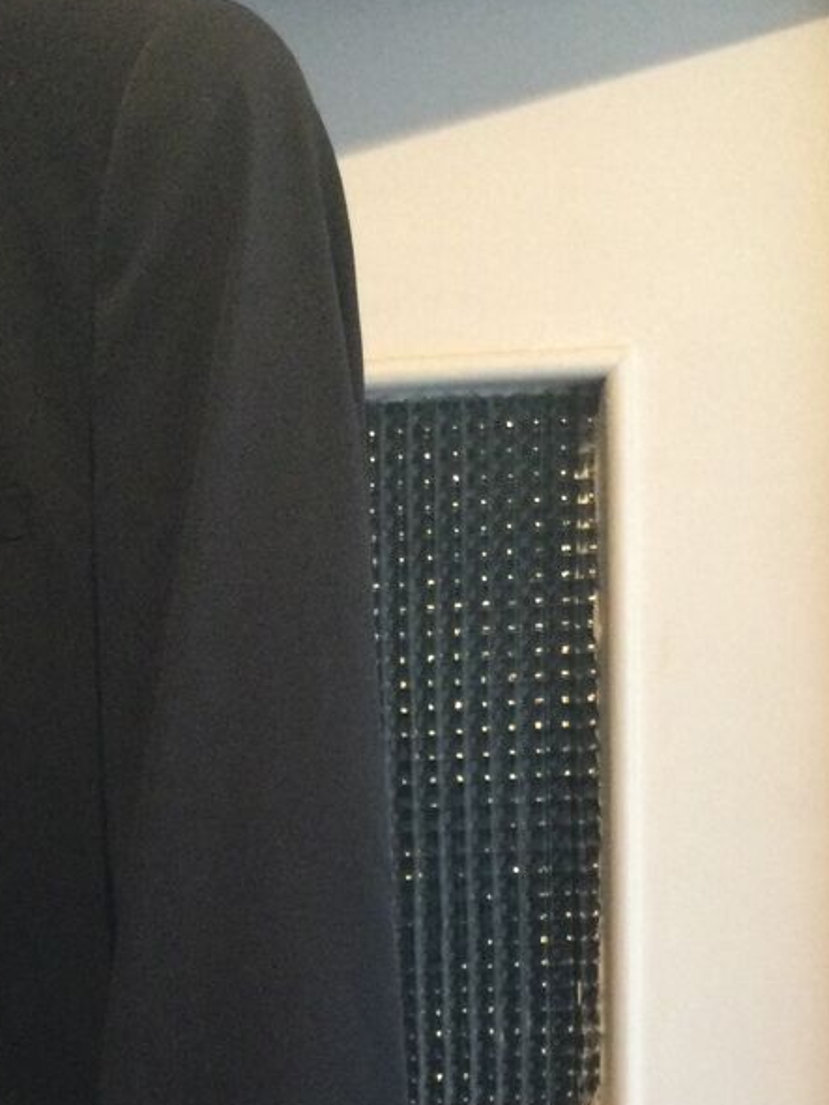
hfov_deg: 20.6
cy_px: 1078
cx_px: 99
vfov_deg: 26.4
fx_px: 2234
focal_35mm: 70
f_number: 2.4
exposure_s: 1/25
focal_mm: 3.3
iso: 200
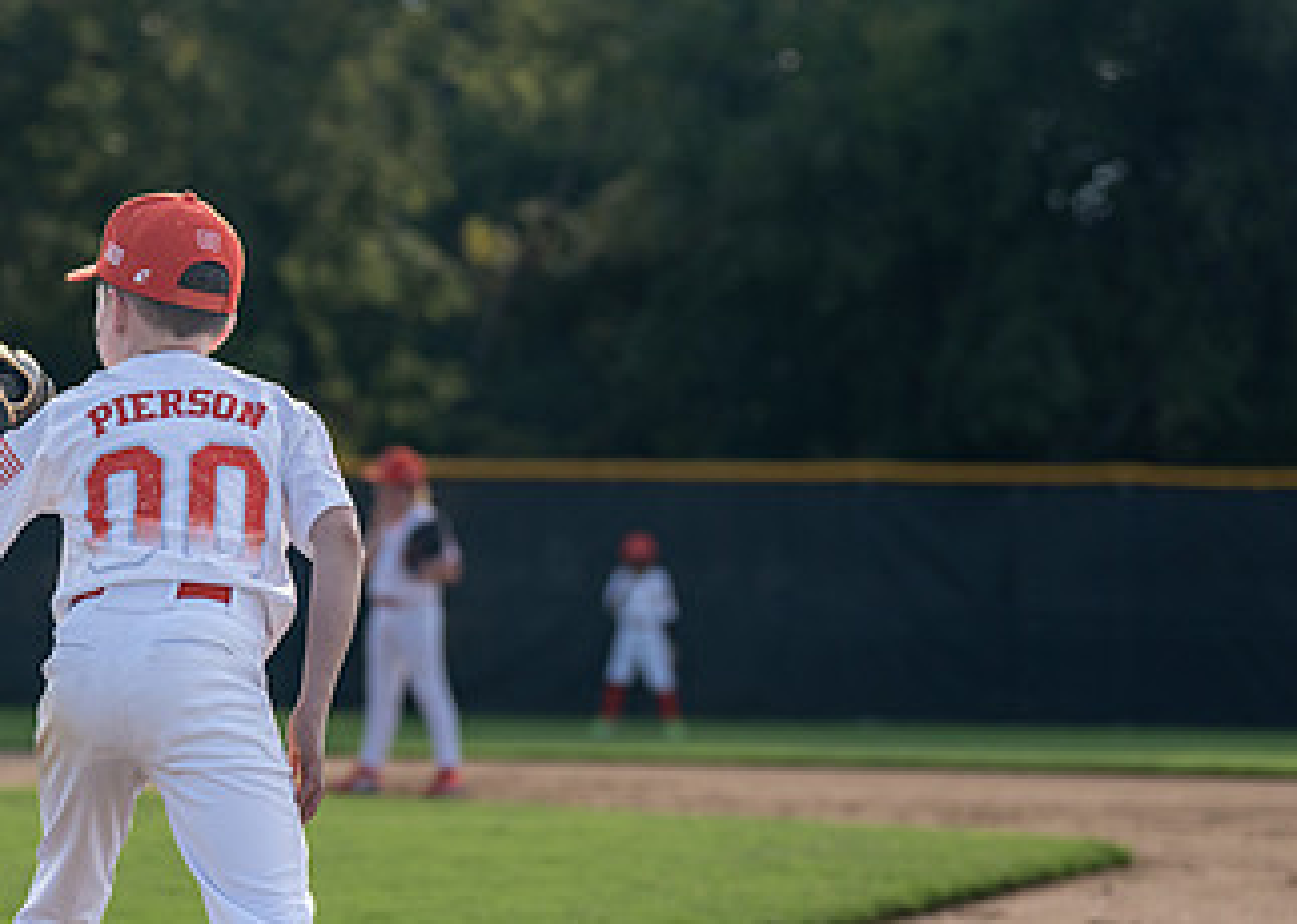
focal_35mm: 199
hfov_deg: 10.1
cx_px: 114
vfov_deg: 7.2
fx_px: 7323
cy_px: 617
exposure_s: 1/2500
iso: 250
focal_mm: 86
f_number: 2.8
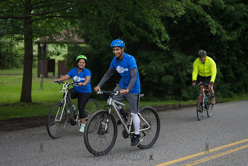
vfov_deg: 15.9
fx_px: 593
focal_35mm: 86
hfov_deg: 23.6
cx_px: 124
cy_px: 83
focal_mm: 86
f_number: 2.8
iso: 200
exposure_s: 1/800
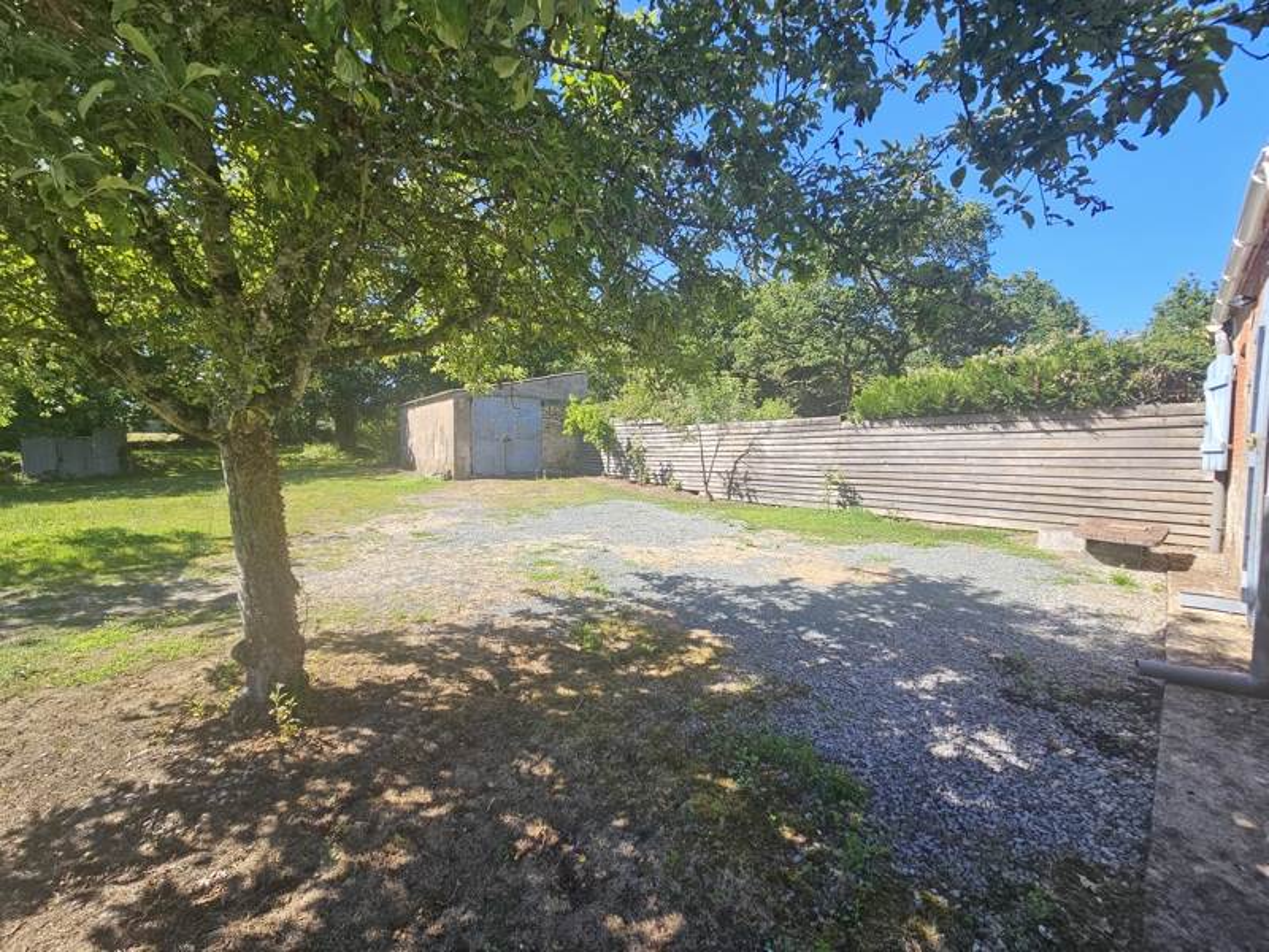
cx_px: 634
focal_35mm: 13
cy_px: 476
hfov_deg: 106.2
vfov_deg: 89.9
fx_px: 477
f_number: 2.2
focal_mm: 2.2
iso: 50
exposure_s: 1/599
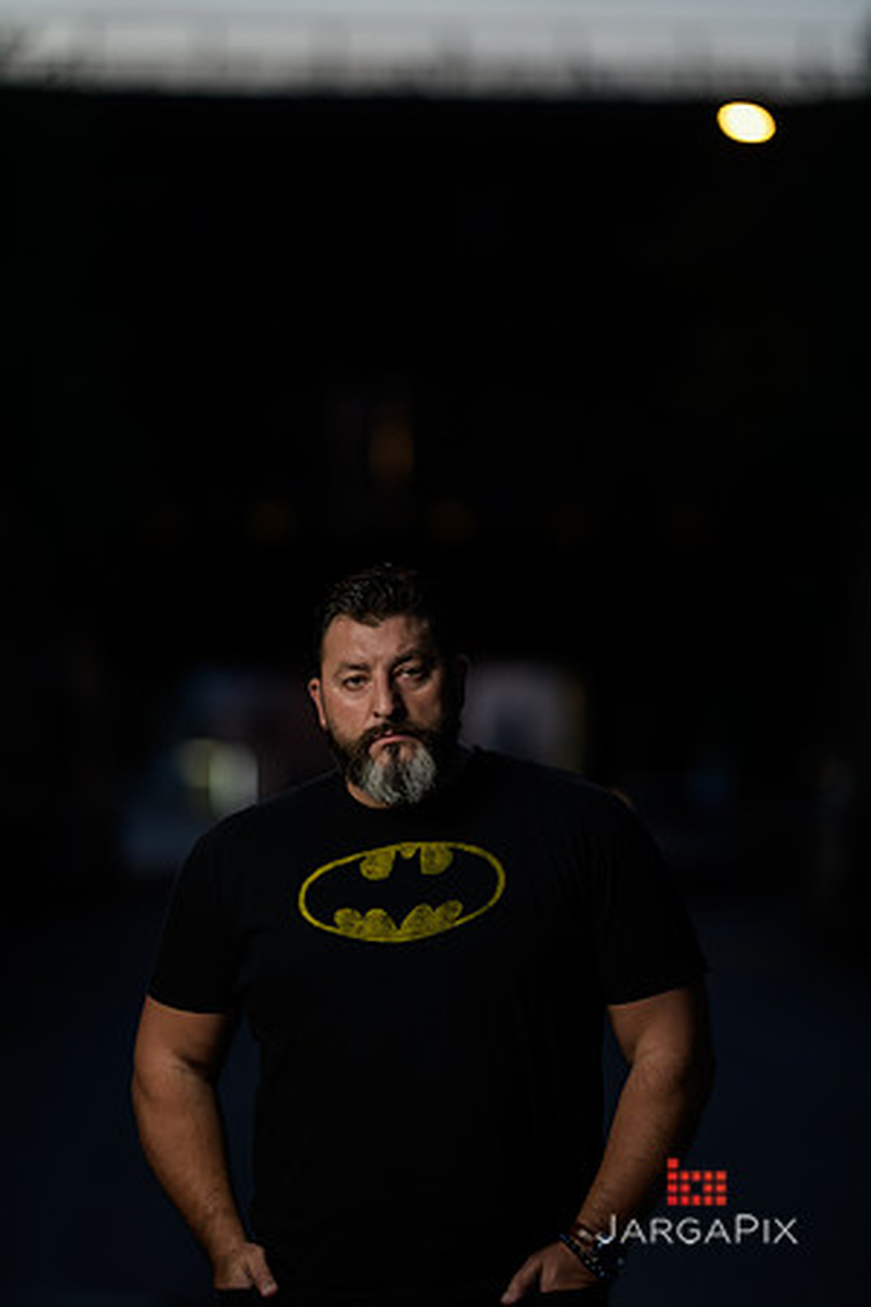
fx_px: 4899
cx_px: 436
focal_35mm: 135
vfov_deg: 15.2
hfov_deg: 10.2
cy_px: 654
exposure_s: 1/125
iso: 200
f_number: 2
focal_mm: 135
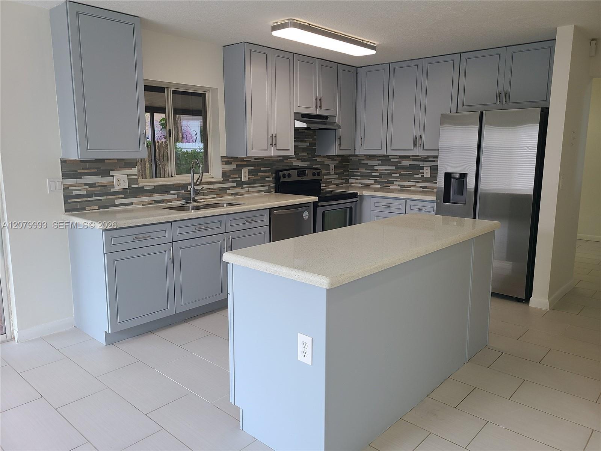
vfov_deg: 53.1
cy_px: 226
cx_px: 300
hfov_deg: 67.3
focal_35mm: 26
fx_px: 451
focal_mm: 5.4
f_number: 1.8
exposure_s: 1/120
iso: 64
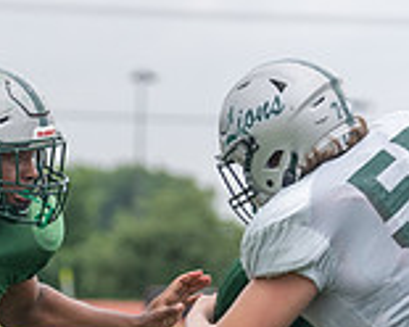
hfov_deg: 3.9
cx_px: -161
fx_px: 5943
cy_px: 508
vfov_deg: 3.1
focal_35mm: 491
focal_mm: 117
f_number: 3.5
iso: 250
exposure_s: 1/1250
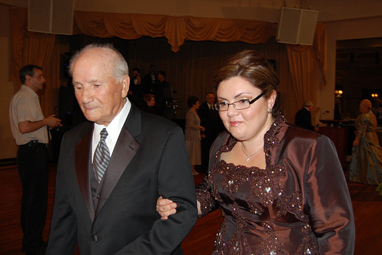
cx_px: 191
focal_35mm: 34
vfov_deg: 38.3
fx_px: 366
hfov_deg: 55.1
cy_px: 128
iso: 400
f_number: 3.8
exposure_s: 1/60
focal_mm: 23
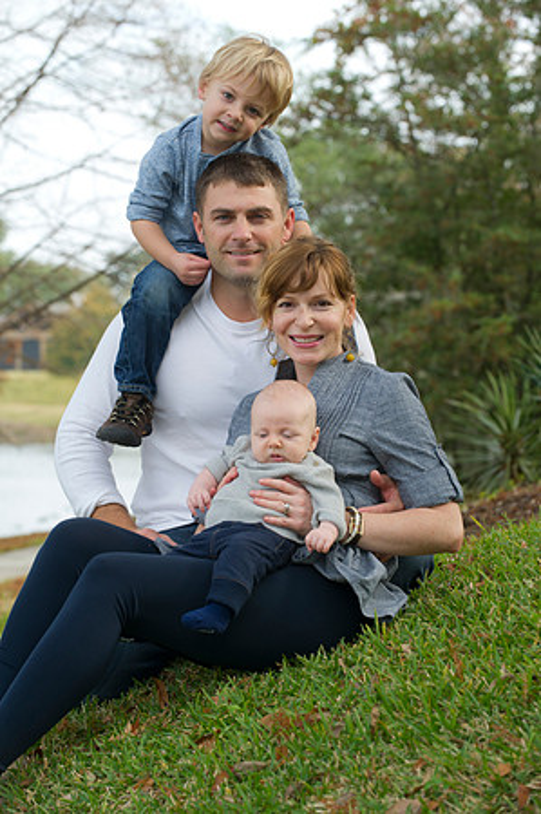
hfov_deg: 11.8
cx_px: 270
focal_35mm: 116
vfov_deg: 17.7
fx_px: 2621
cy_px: 407
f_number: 5.6
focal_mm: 116
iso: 400
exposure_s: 1/250
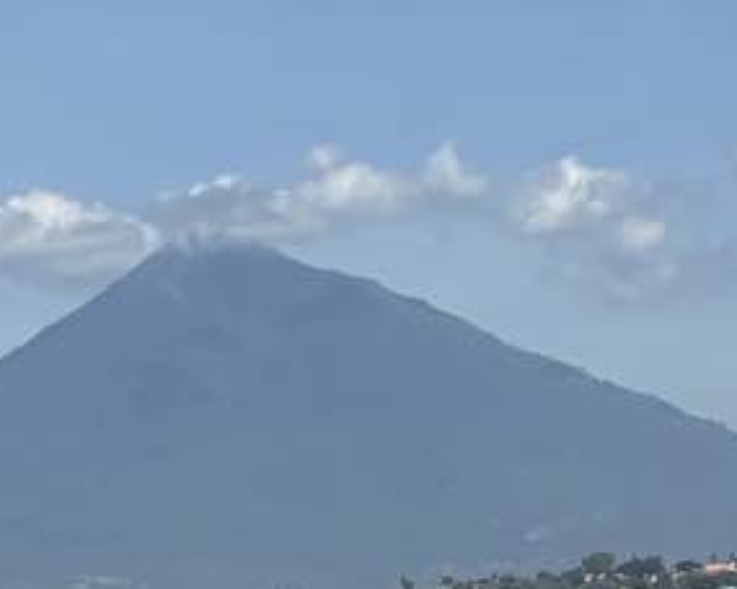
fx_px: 3883
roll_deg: +1.2
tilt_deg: -1.1
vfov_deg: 8.5
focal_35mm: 178
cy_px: 837
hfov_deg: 10.8
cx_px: 313
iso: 50
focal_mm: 5.96
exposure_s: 1/3788
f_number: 1.6
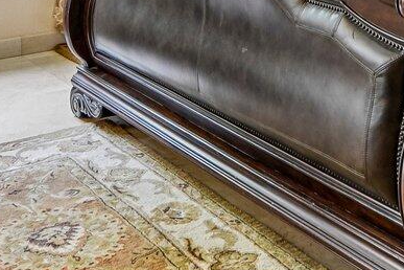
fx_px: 830
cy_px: -181
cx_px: 272
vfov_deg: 16.2
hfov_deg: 27.2
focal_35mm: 74
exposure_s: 1/2.5
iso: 200
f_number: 9
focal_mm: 14
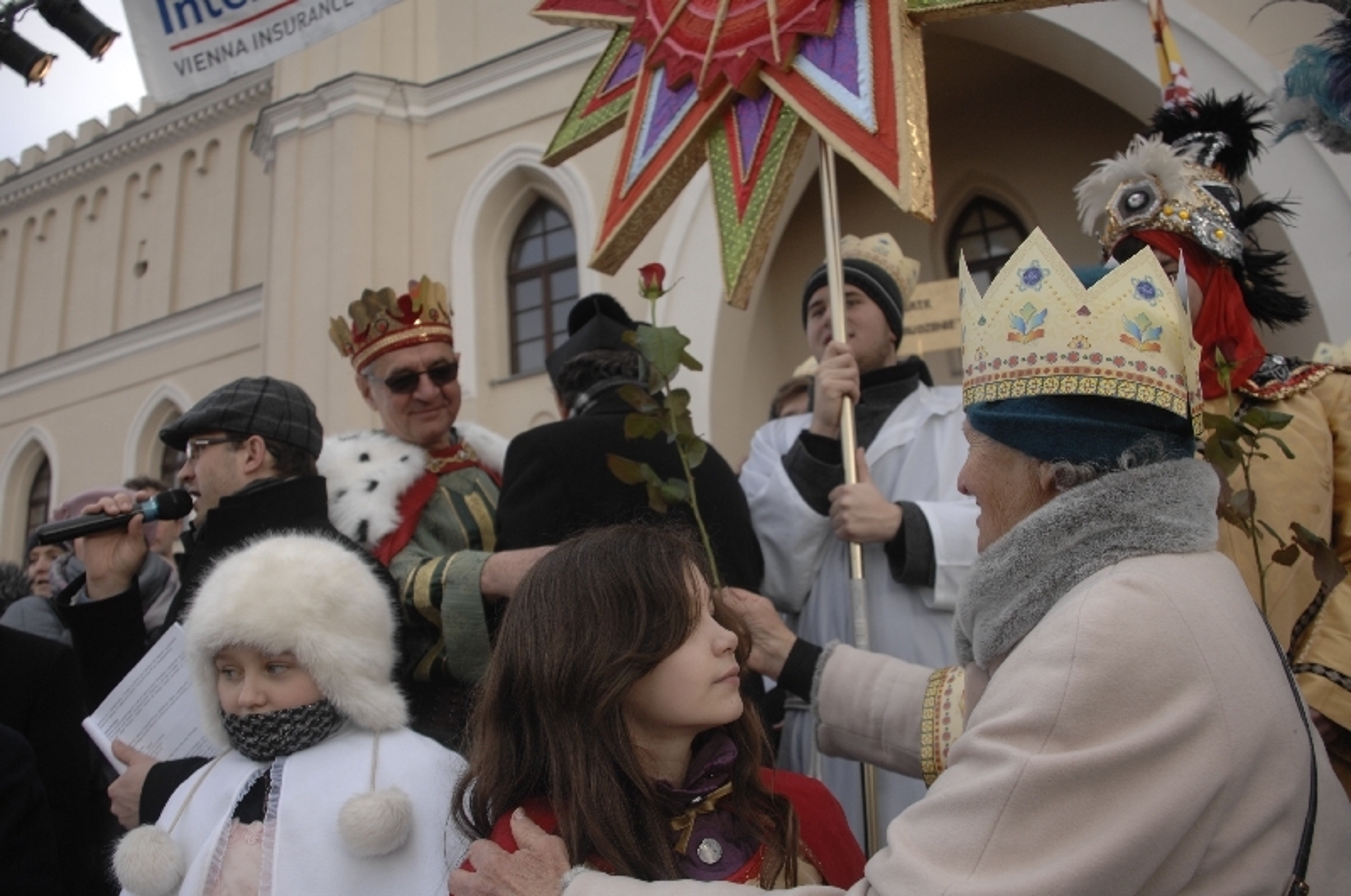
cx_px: 676
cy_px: 448
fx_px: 1124
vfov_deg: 43.5
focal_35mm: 30
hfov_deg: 62.0
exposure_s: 1/200
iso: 100
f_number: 3.5
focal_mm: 20
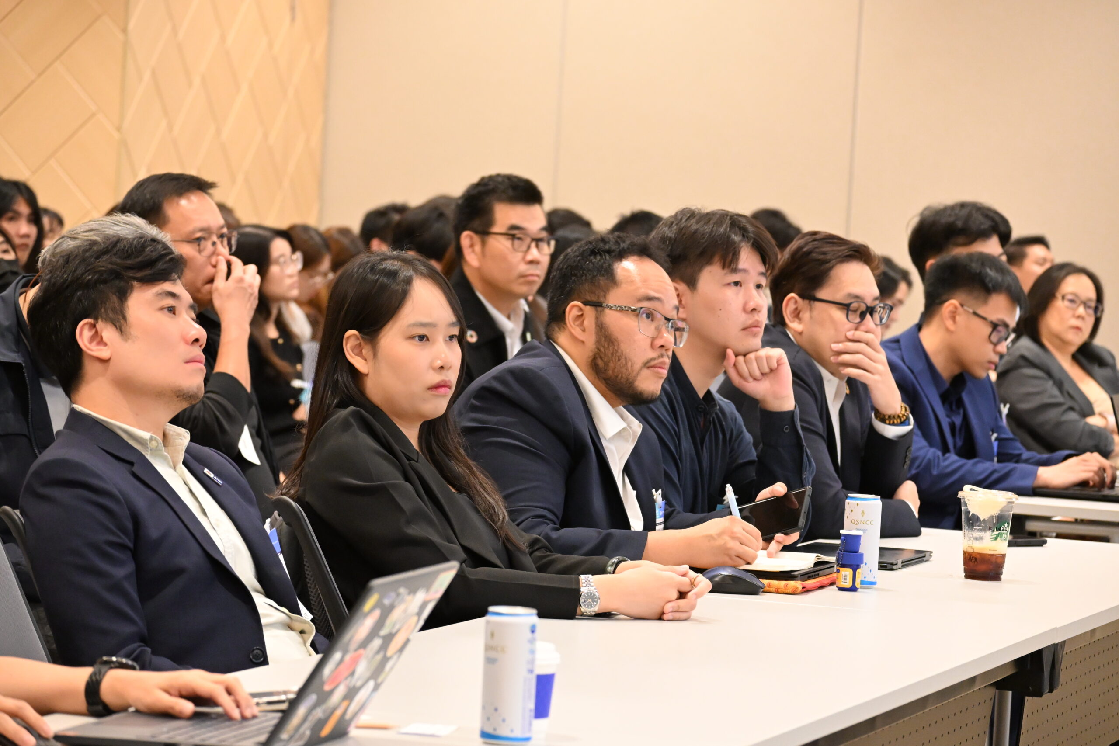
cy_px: 373
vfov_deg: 9.7
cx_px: 560
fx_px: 4383
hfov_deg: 14.6
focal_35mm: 141
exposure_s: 1/60
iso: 3600
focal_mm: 94
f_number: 5.6
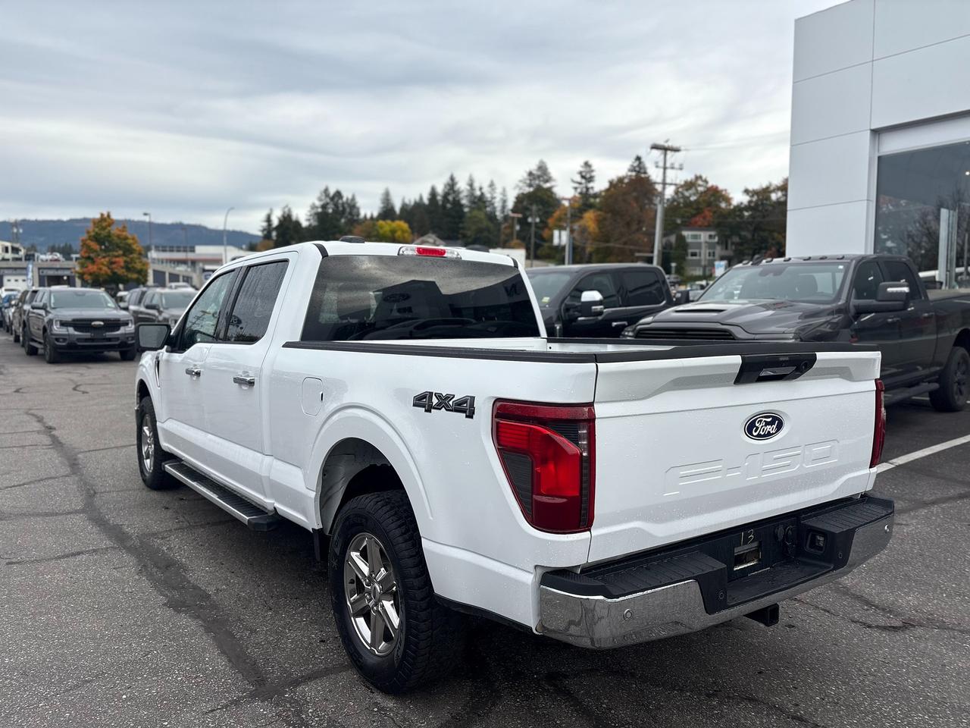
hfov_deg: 67.3
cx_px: 485
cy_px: 364
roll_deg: +0.1
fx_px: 729
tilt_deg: -3.7
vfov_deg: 53.1
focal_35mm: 26
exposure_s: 1/1799
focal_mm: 5.96
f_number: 1.6
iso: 50
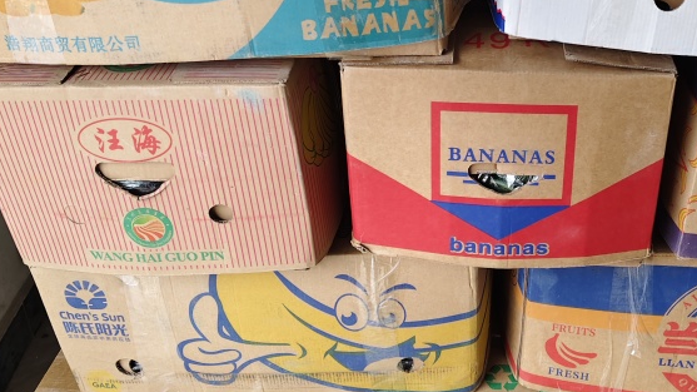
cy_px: 85
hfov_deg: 42.4
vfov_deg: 24.5
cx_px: 462
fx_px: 887
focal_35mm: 48
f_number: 1.88
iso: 128
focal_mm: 5.56
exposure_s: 1/100
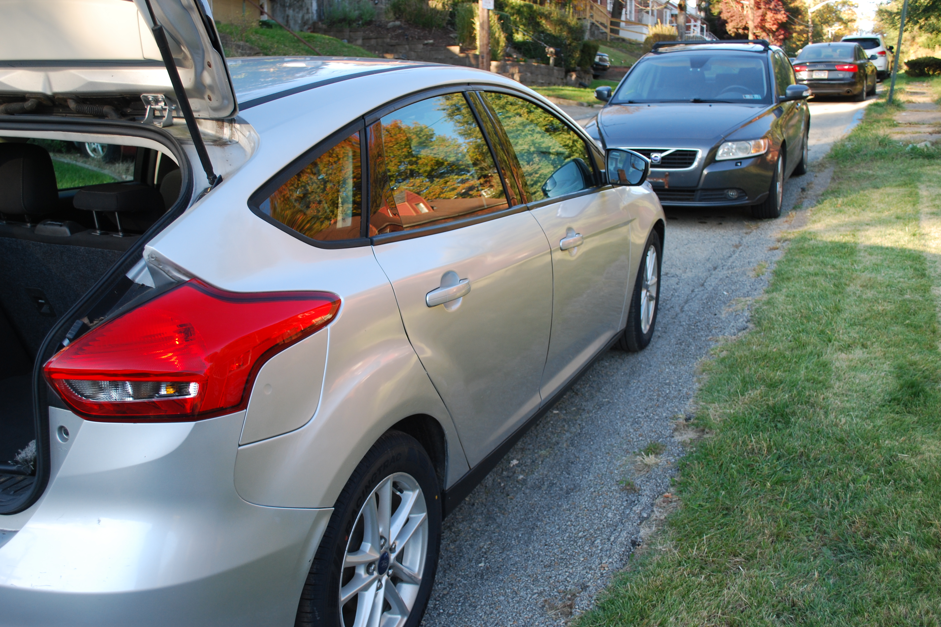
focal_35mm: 34
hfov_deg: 55.8
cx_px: 469
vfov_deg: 38.9
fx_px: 889
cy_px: 308
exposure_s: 1/100
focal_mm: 22
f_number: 5
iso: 200
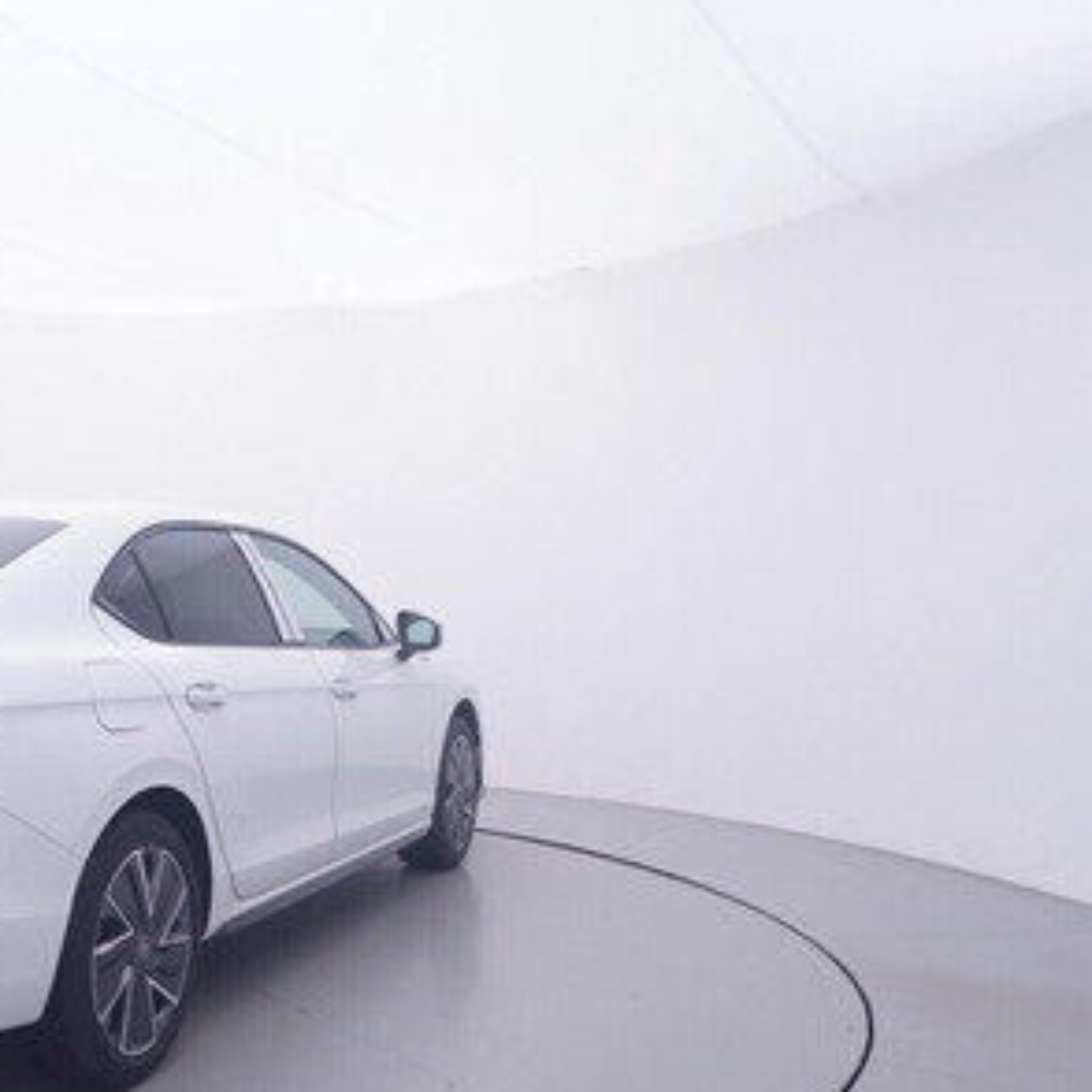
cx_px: 102
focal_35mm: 36
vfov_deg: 46.0
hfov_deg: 42.3
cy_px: 659
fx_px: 1278
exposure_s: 1/80
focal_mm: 15
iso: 200
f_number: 5
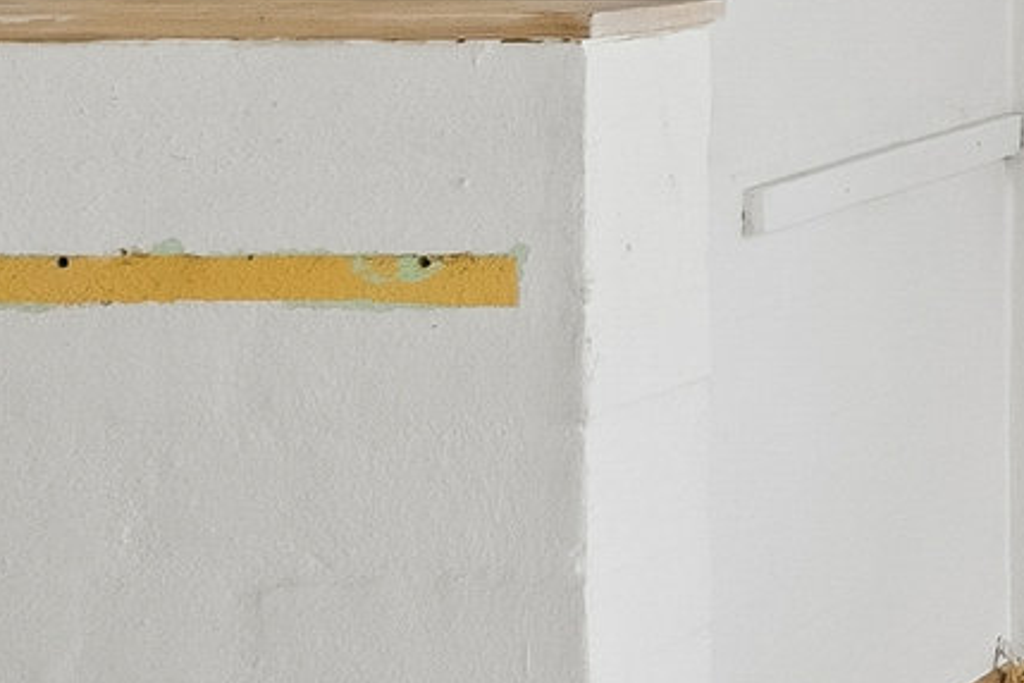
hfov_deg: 11.5
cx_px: 2482
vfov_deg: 9.2
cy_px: -170
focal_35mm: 147
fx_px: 4181
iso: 200
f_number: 8
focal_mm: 14
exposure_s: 1/60
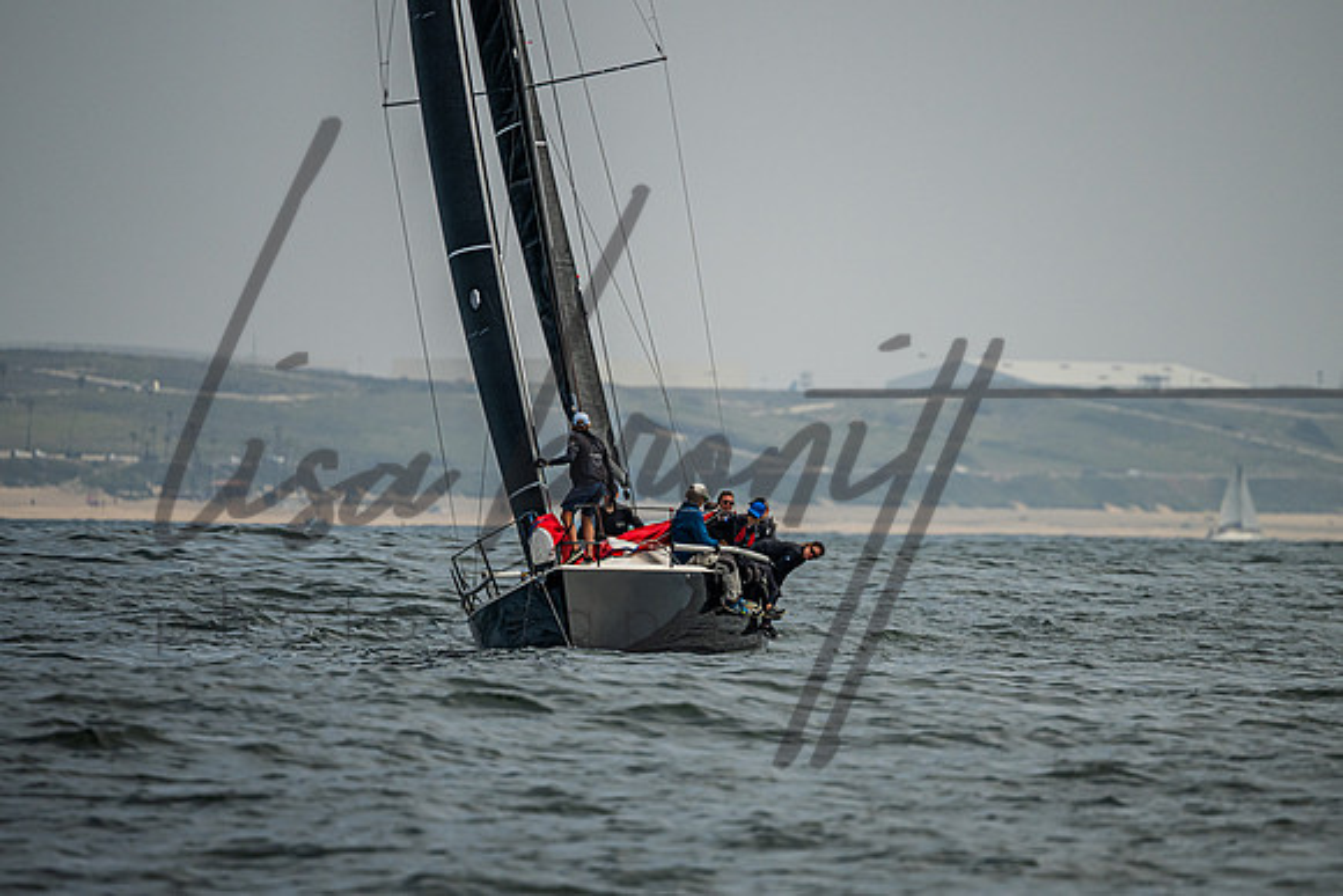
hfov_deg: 3.9
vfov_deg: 2.6
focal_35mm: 529
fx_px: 19744
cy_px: 478
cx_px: 733
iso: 320
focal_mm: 400
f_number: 5.6
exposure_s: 1/4000
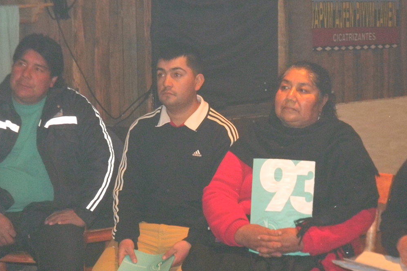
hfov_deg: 18.6
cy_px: 150
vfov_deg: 12.5
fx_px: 1244
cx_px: 204
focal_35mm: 110
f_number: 4.7
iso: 800
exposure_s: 1/30
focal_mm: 19
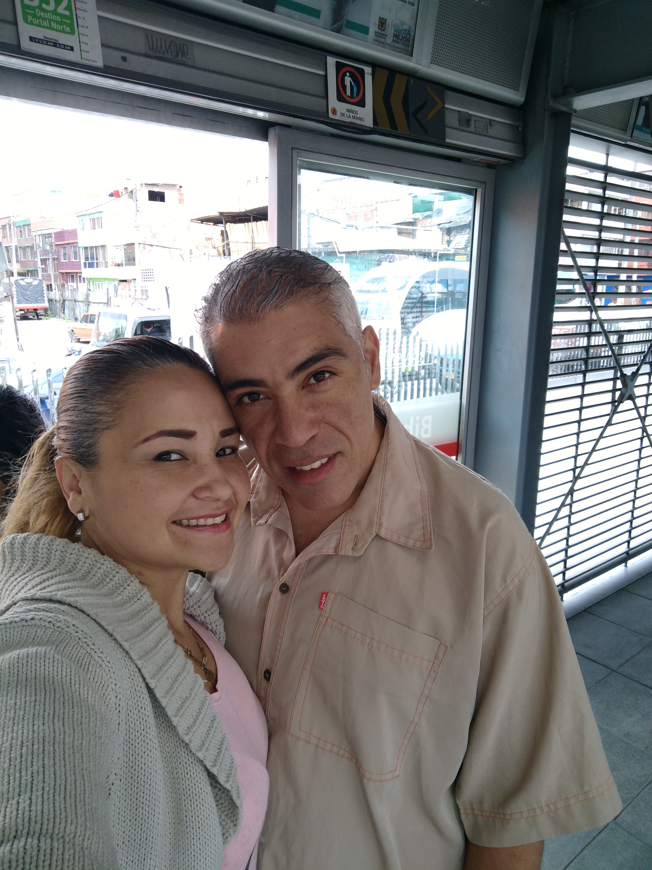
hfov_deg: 53.1
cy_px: 435
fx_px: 653
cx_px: 326
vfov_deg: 67.3
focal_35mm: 26
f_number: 2.2
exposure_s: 1/114
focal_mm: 3.46
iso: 99
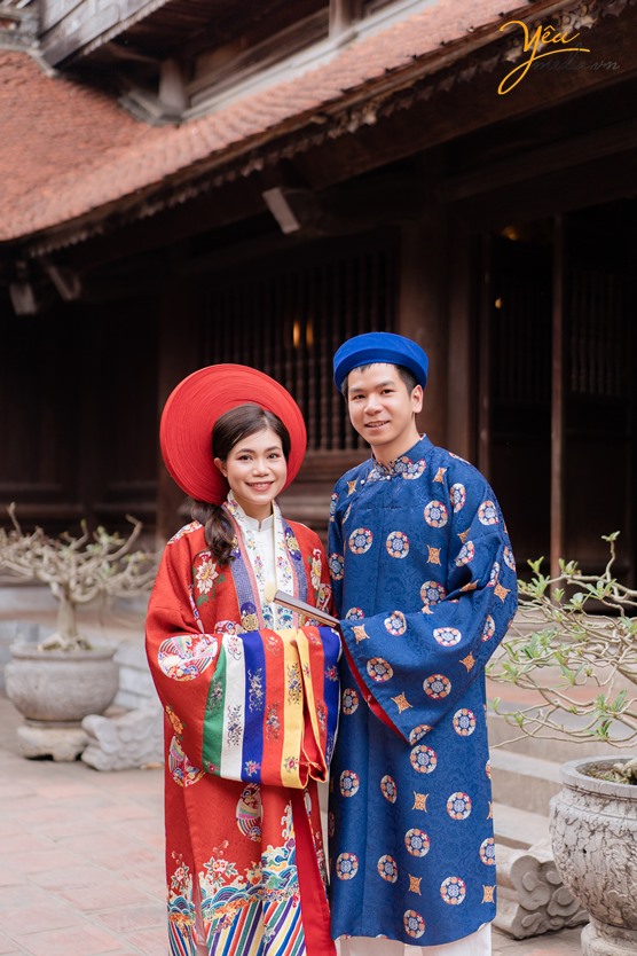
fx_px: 1460
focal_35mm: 55
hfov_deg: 24.6
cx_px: 318
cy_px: 478
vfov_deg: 36.2
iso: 400
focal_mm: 55
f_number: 2
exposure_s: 1/2500
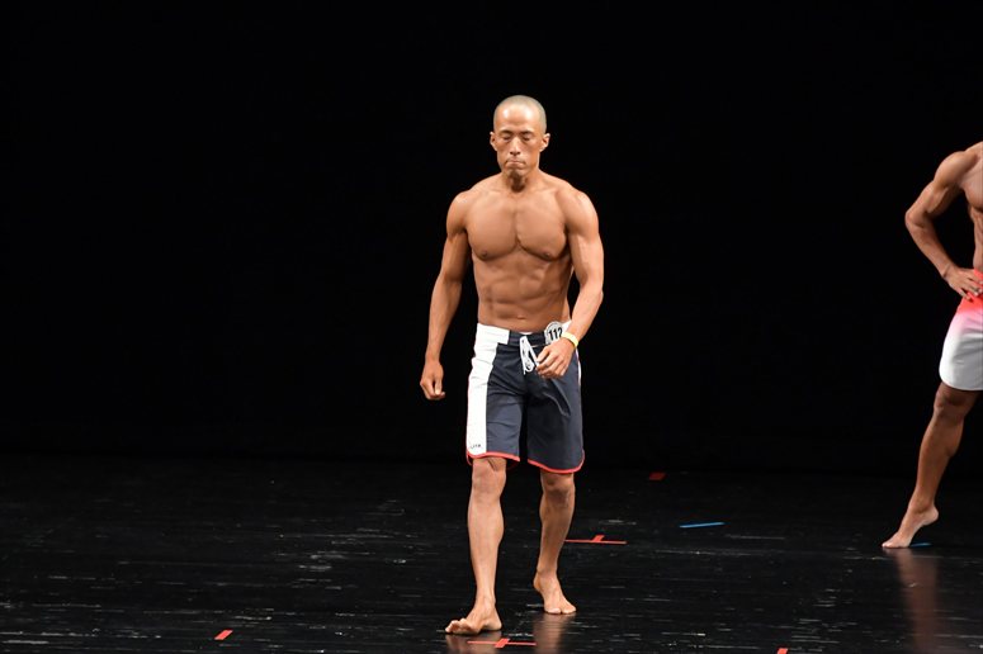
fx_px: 7369
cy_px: 327
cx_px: 492
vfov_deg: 5.1
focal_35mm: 270
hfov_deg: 7.6
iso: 3200
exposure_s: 1/400
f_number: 5.6
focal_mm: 180
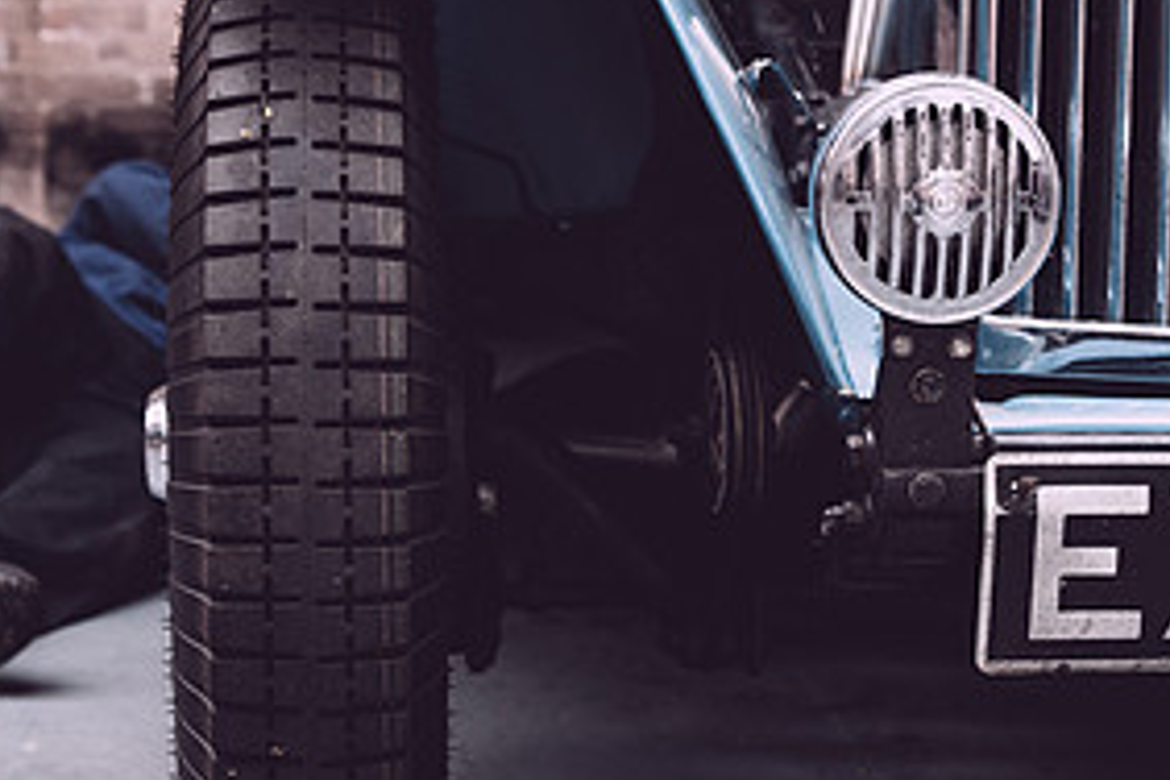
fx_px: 2697
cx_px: 647
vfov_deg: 16.4
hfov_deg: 24.5
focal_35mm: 83
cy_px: 243
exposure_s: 1/125
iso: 500
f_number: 4.5
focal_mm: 38
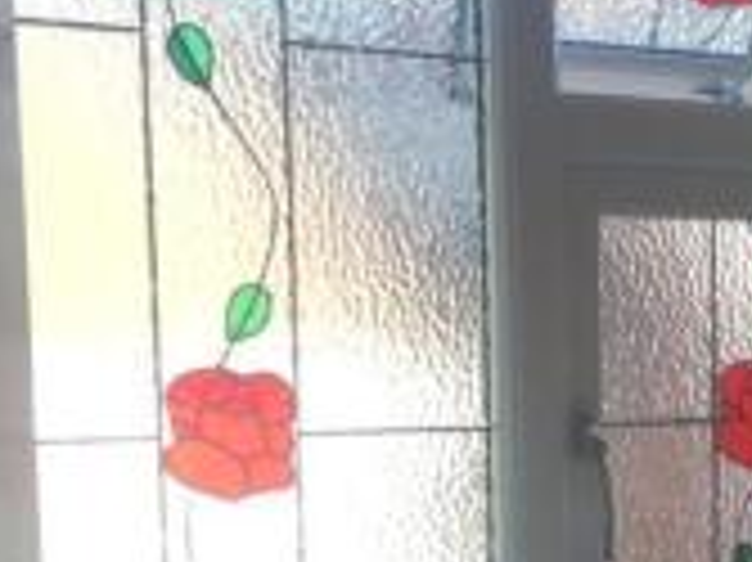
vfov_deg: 14.4
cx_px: 1119
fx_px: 2193
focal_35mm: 101
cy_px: 560
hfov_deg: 17.5
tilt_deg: -7.4
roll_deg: -0.3
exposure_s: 1/105
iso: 32
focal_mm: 4.15
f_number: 2.2
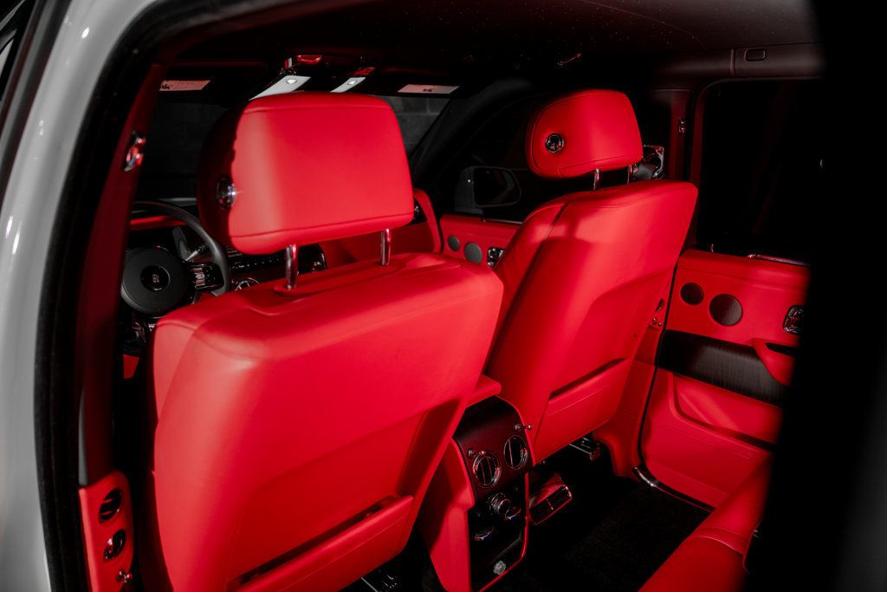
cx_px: 444
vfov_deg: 53.1
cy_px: 296
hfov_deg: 73.7
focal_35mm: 24
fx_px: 591
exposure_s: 1/125
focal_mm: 24
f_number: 2.8
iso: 400
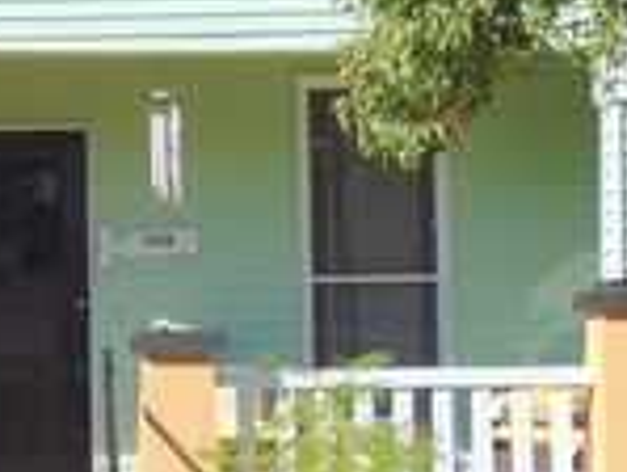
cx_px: -160
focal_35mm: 141
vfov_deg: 10.5
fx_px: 2556
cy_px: 200
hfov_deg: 13.5
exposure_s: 1/800
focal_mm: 7.6
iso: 80
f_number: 3.3
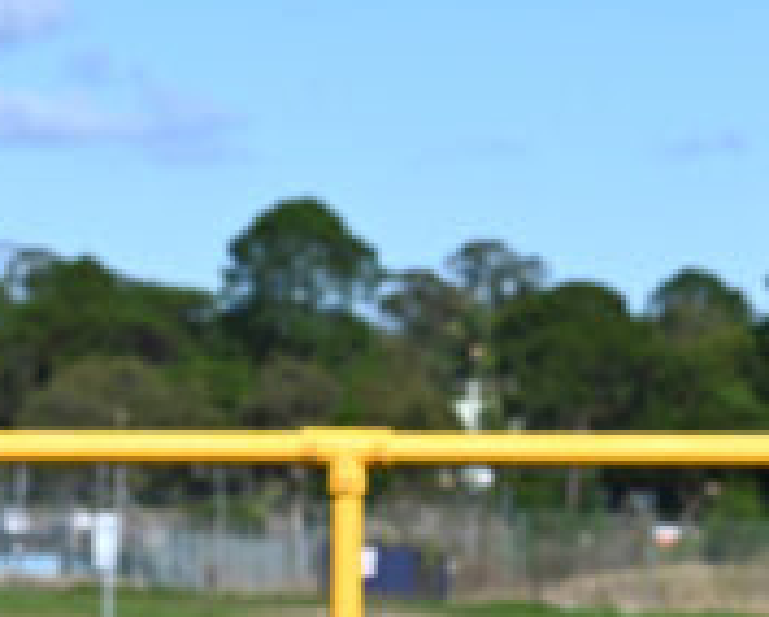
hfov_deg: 6.5
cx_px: 348
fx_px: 6790
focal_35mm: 298
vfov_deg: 5.1
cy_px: 1060
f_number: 6.3
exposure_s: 1/800
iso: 100
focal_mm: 50
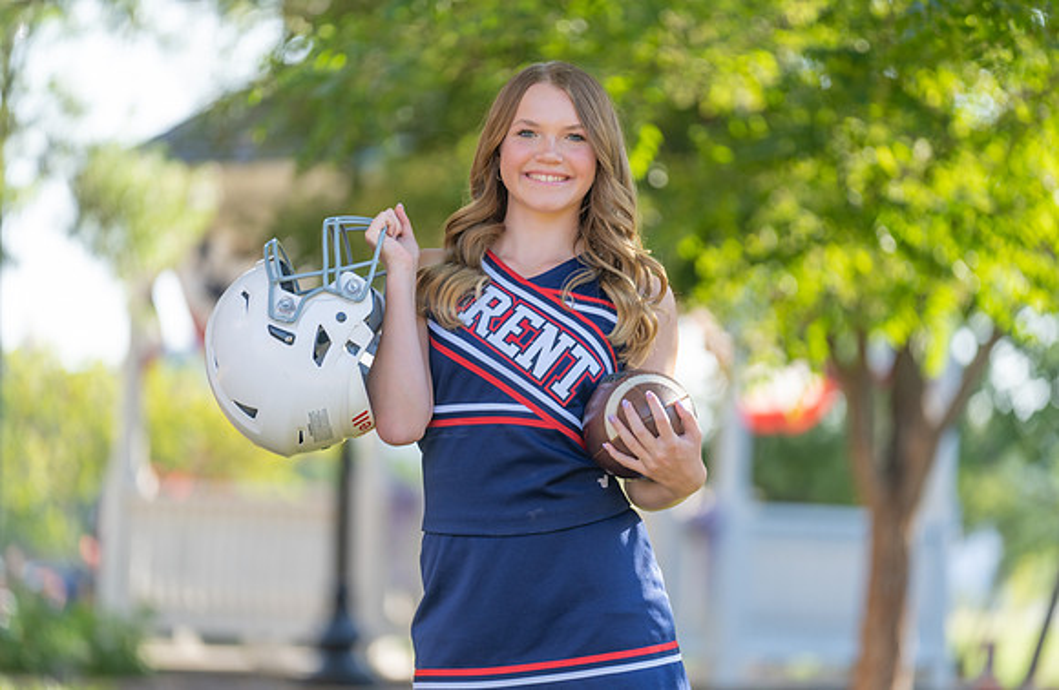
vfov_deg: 7.8
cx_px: 532
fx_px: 5075
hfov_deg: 11.9
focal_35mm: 174
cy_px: 354
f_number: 2.8
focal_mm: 167
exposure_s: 1/320
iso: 100
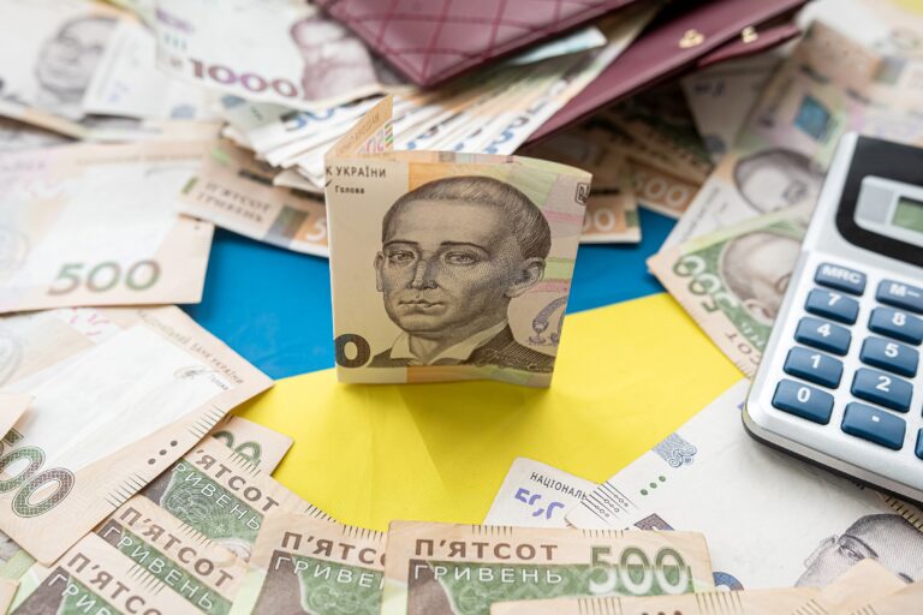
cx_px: 462
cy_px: 308
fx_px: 897
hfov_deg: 54.4
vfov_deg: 37.9
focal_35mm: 35
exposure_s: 1/125
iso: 250
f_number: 6.3
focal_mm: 35
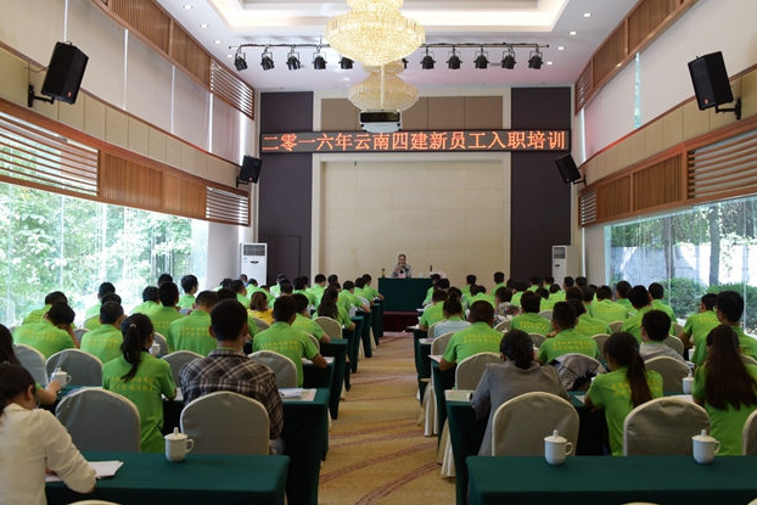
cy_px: 239
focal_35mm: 36
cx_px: 391
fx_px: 757
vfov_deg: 36.9
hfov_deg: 53.1
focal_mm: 32
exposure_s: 1/100
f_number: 5
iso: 800
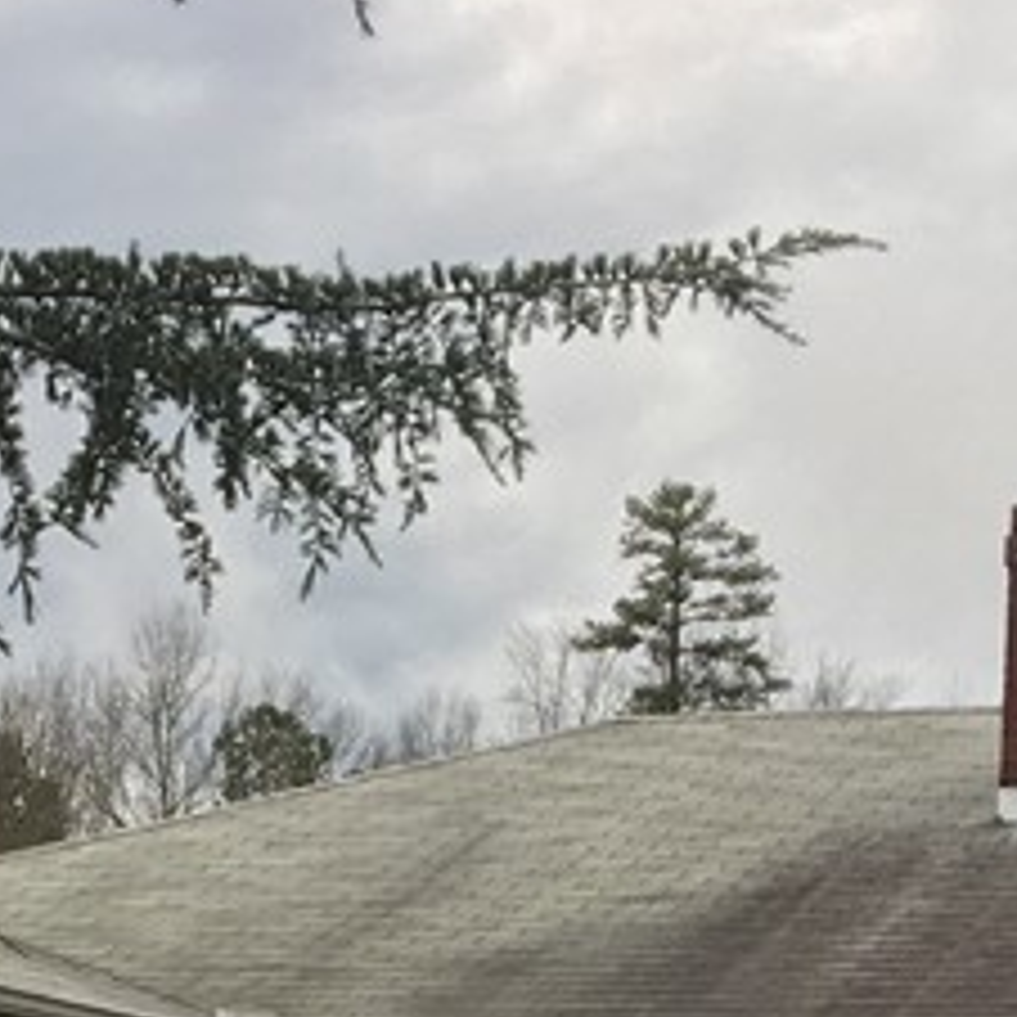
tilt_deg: -4.9
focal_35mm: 116
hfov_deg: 15.0
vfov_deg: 13.8
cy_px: 1665
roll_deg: +0.3
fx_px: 3856
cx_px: 526
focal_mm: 4.15
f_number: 2.2
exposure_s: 1/444
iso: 25
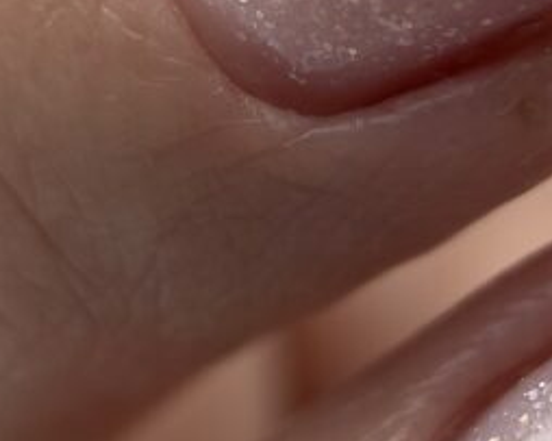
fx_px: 2172
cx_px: 269
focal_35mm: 133
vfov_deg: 11.6
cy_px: 80
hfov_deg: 14.5
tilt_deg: -36.6
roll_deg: -15.8
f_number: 1.78
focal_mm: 6.76
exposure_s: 1/3096
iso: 80
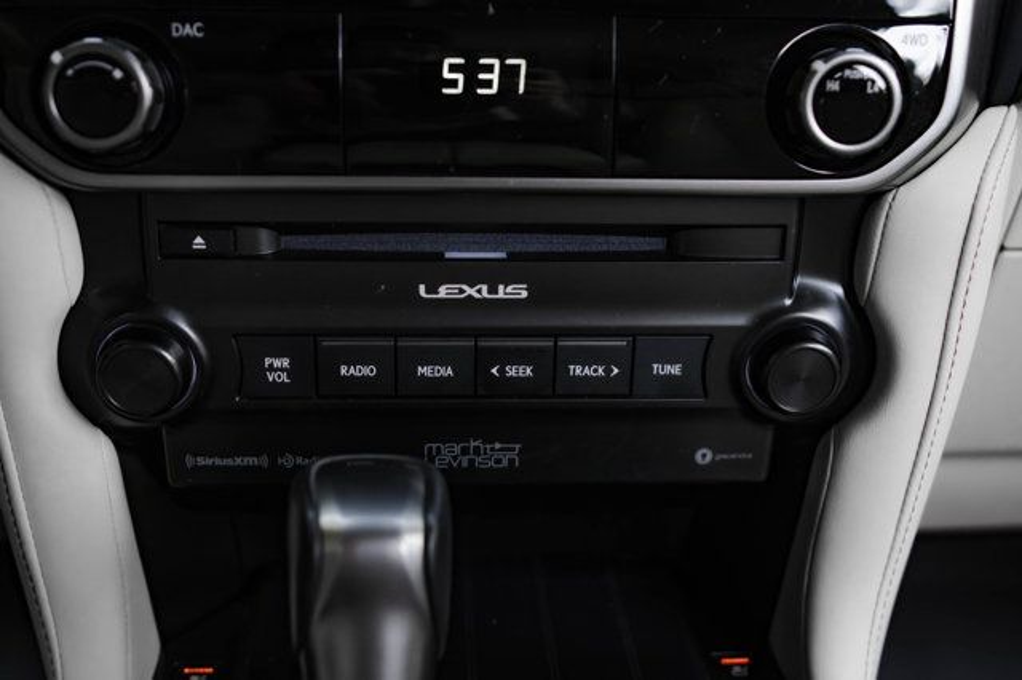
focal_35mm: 46
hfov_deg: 42.8
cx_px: 511
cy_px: 340
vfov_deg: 29.2
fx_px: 1305
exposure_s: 1/200
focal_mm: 31
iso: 640
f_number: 2.8
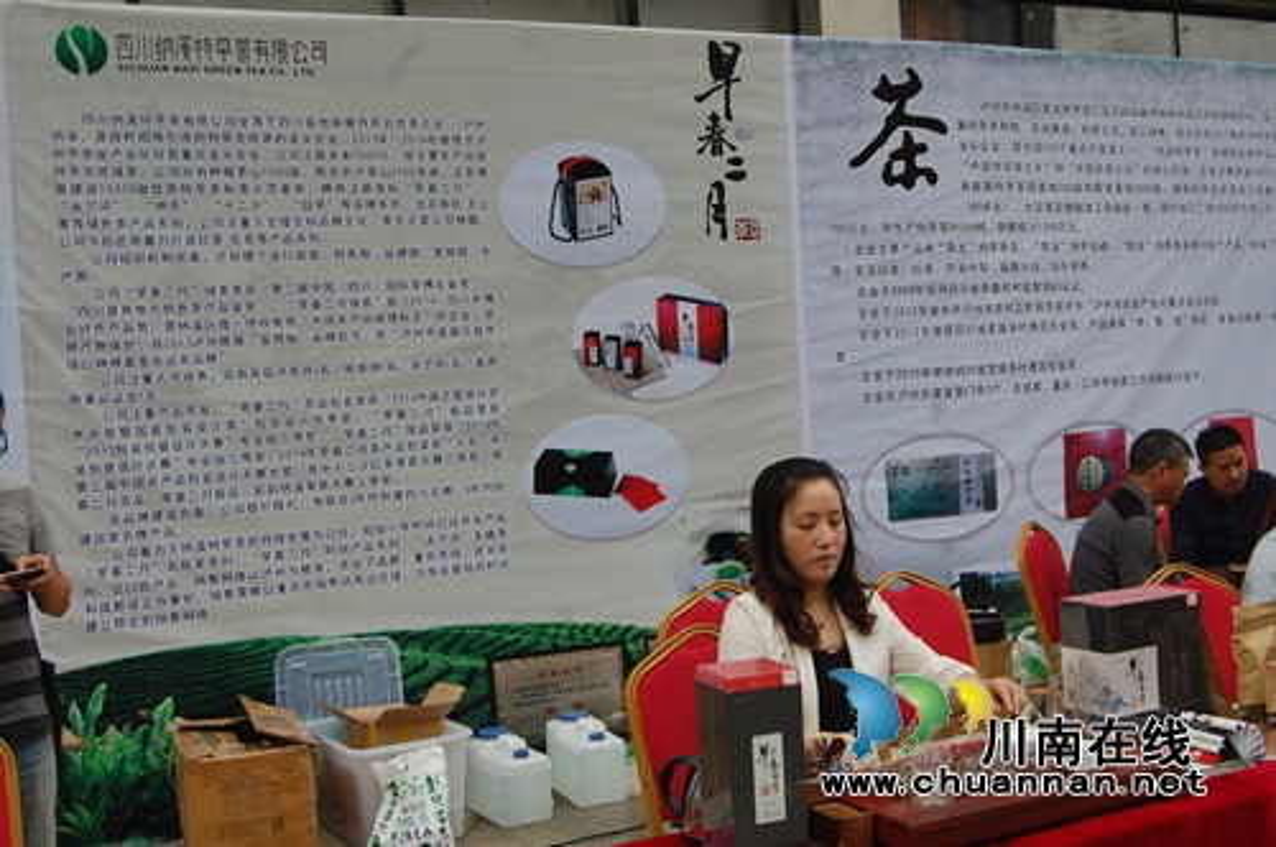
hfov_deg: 43.7
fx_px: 1593
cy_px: 424
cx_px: 638
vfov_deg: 29.8
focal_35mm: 45
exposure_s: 1/125
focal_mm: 30
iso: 200
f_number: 8
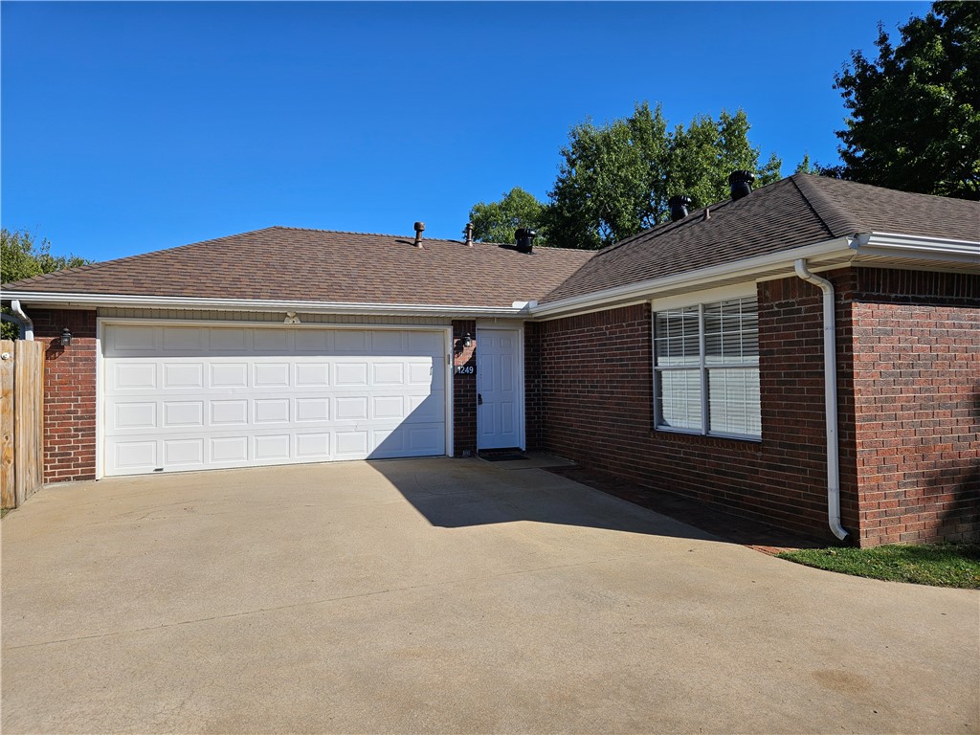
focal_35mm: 23
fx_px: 651
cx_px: 490
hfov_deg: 73.9
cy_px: 368
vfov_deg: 58.9
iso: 25
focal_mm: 5.4
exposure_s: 1/2517
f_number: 1.8
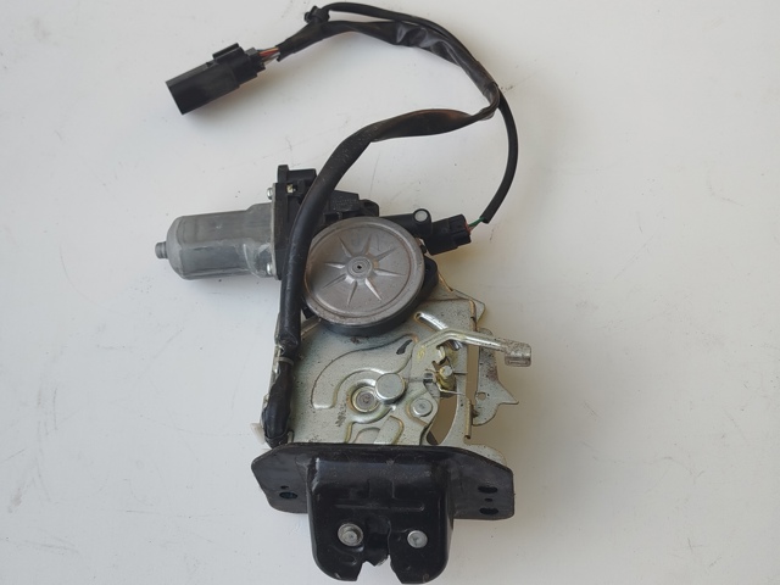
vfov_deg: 30.3
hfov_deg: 39.7
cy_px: 292
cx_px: 390
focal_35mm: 48
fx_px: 1082
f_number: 1.7
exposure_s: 1/100
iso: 50
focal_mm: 5.31
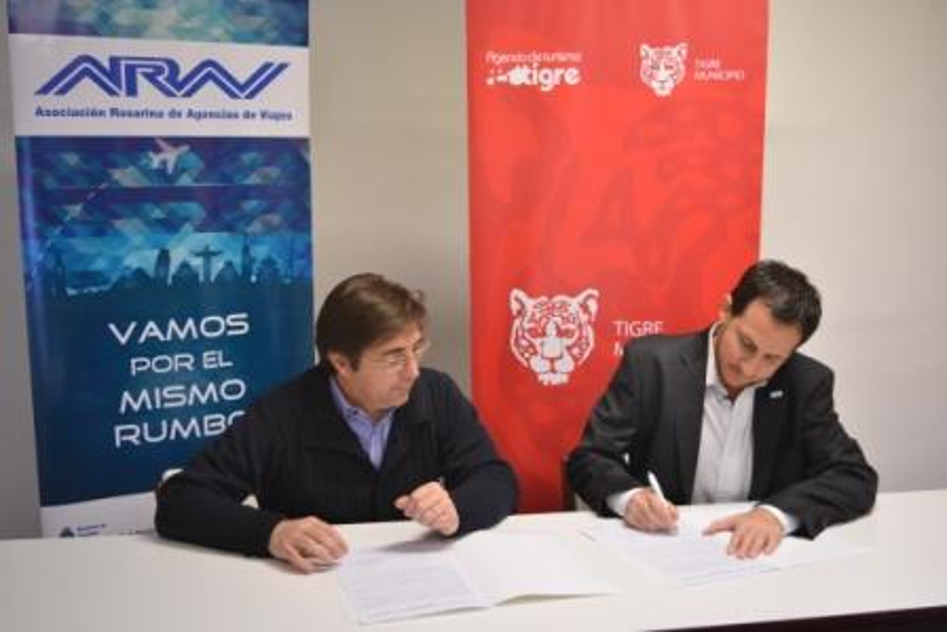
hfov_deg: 49.5
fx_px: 1026
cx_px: 474
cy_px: 316
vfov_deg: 34.2
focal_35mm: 39
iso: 2500
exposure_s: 1/160
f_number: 4
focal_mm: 26
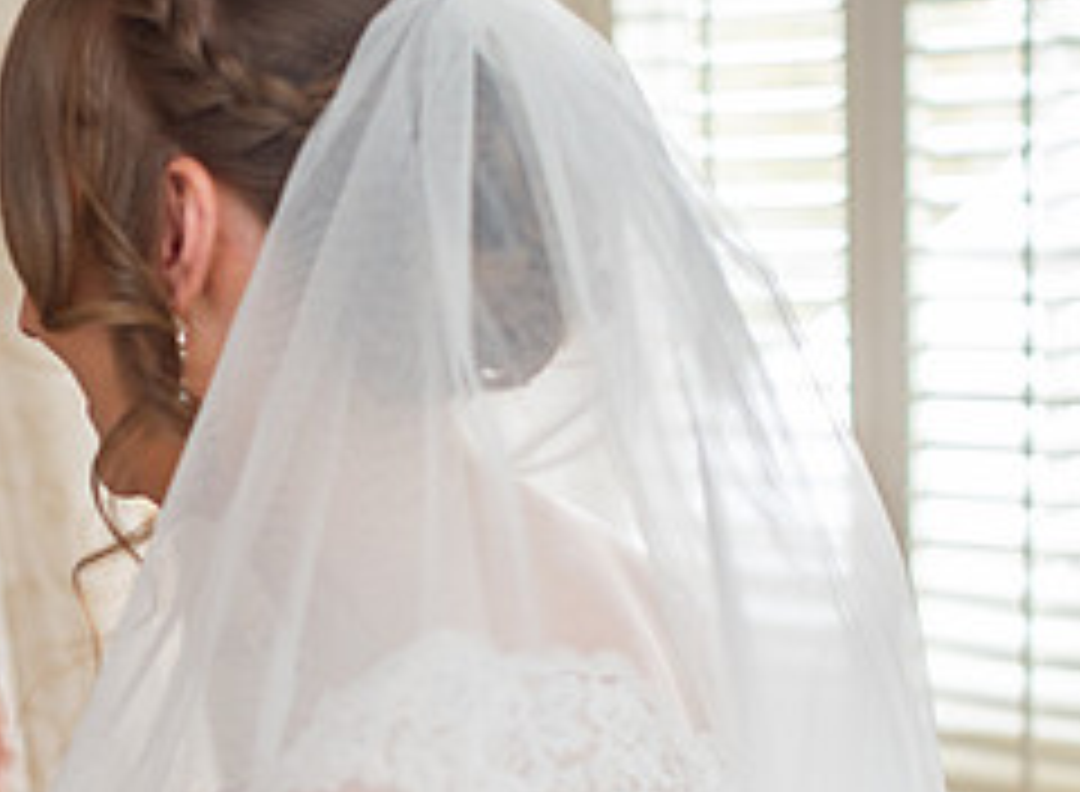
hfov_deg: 19.2
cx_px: 183
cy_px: 598
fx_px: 3157
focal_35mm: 102
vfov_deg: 14.2
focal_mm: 35
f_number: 2.5
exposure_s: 1/100
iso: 200
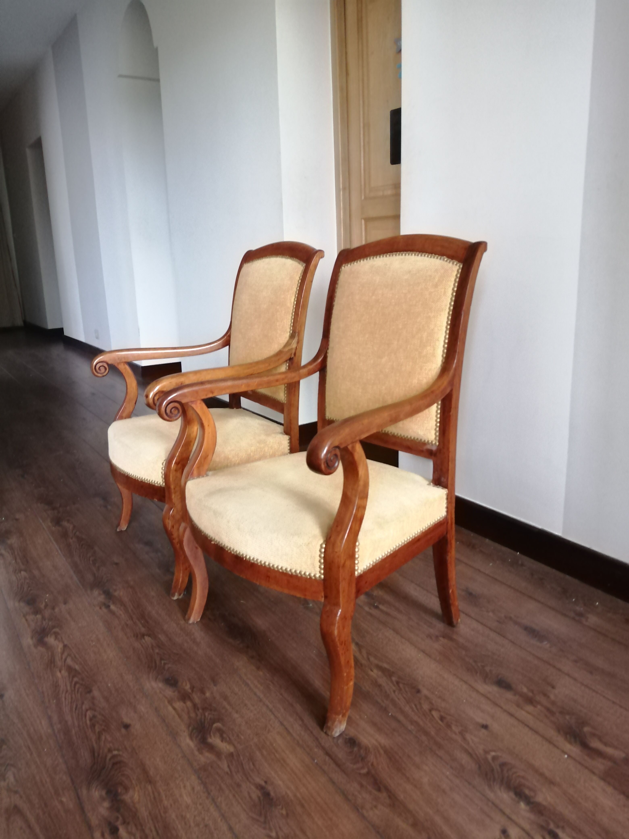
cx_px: 314
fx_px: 630
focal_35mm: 26
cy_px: 420
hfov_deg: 53.1
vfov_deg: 67.3
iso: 500
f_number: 1.8
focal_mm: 3.64
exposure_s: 1/20
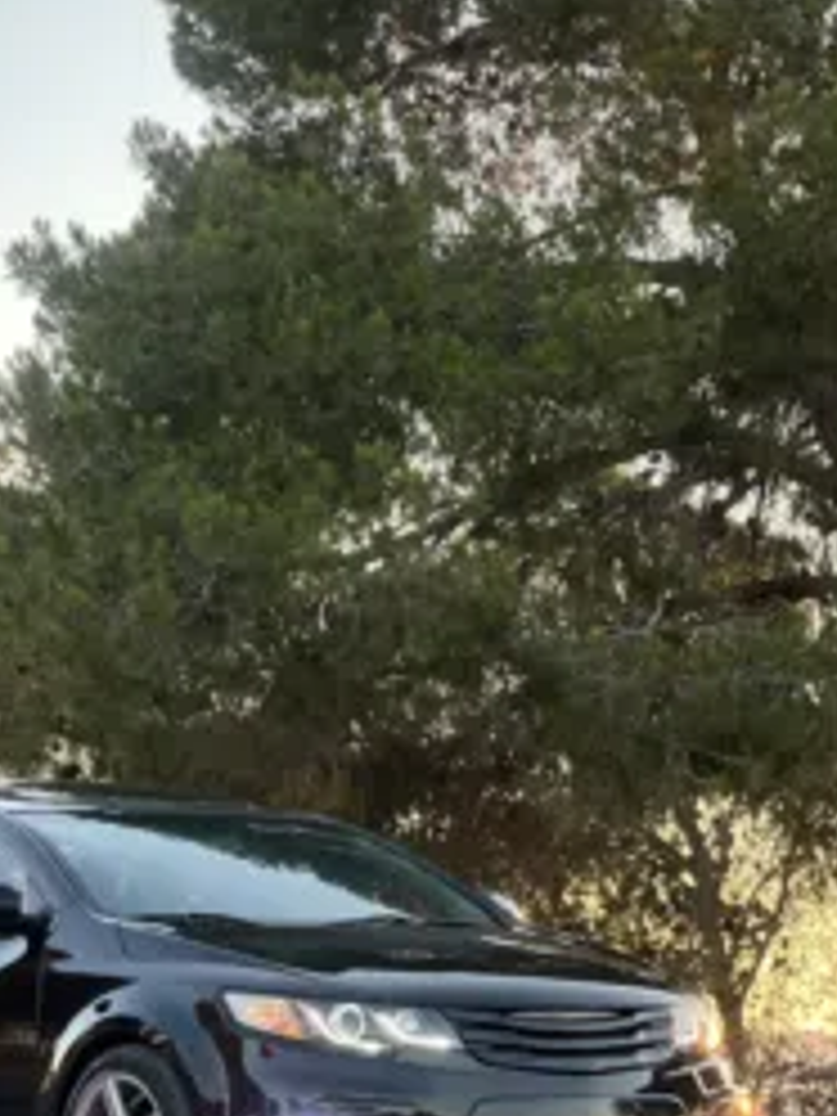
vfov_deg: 15.9
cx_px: 184
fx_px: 3998
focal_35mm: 124
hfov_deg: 11.9
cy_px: 698
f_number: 2.8
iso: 160
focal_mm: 9
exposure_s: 1/121
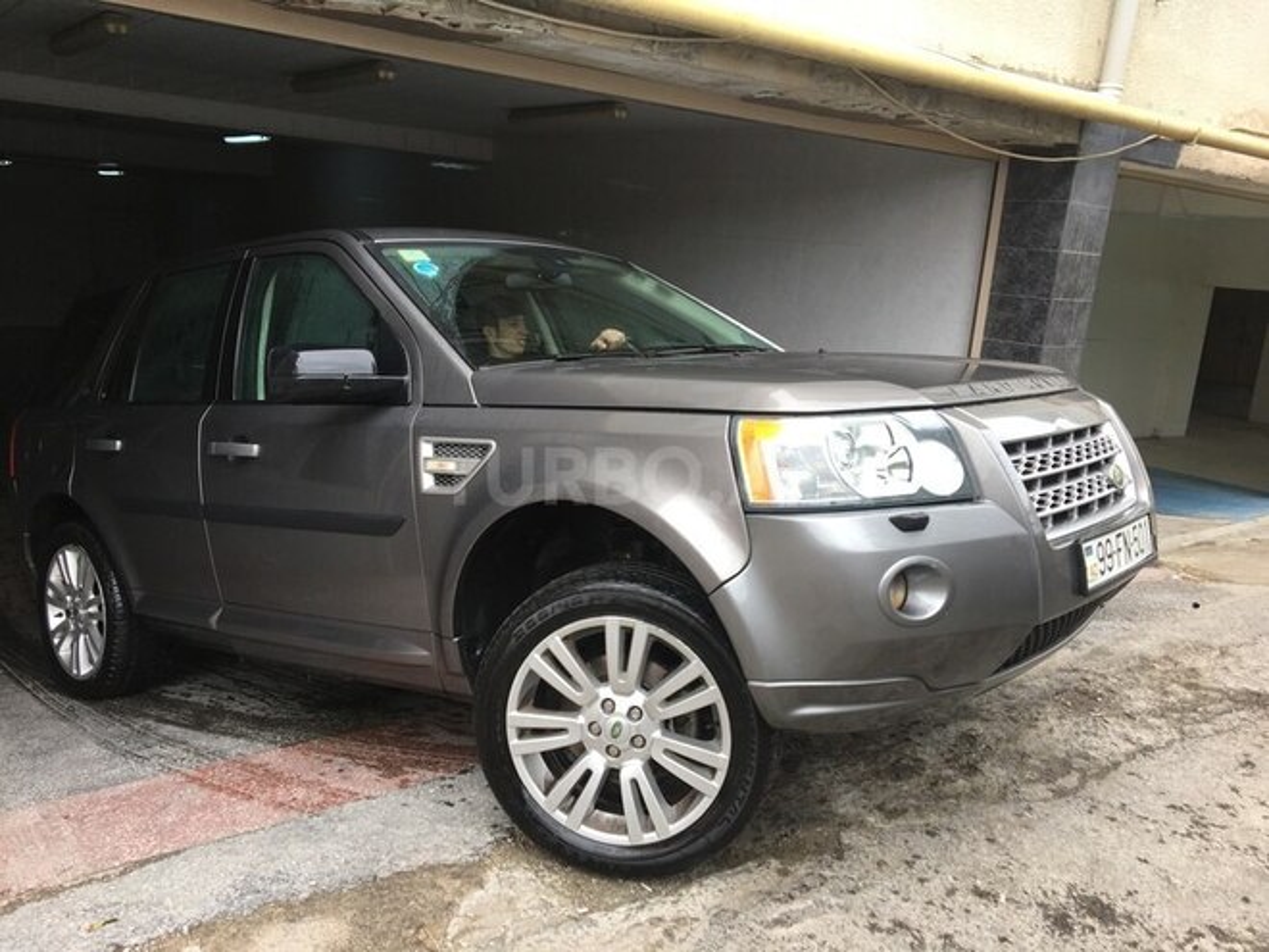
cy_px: 476
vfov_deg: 48.2
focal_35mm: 29
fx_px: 1063
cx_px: 634
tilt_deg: -9.7
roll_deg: -6.6
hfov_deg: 61.7
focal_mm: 4.15
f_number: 2.2
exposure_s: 1/142
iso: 25
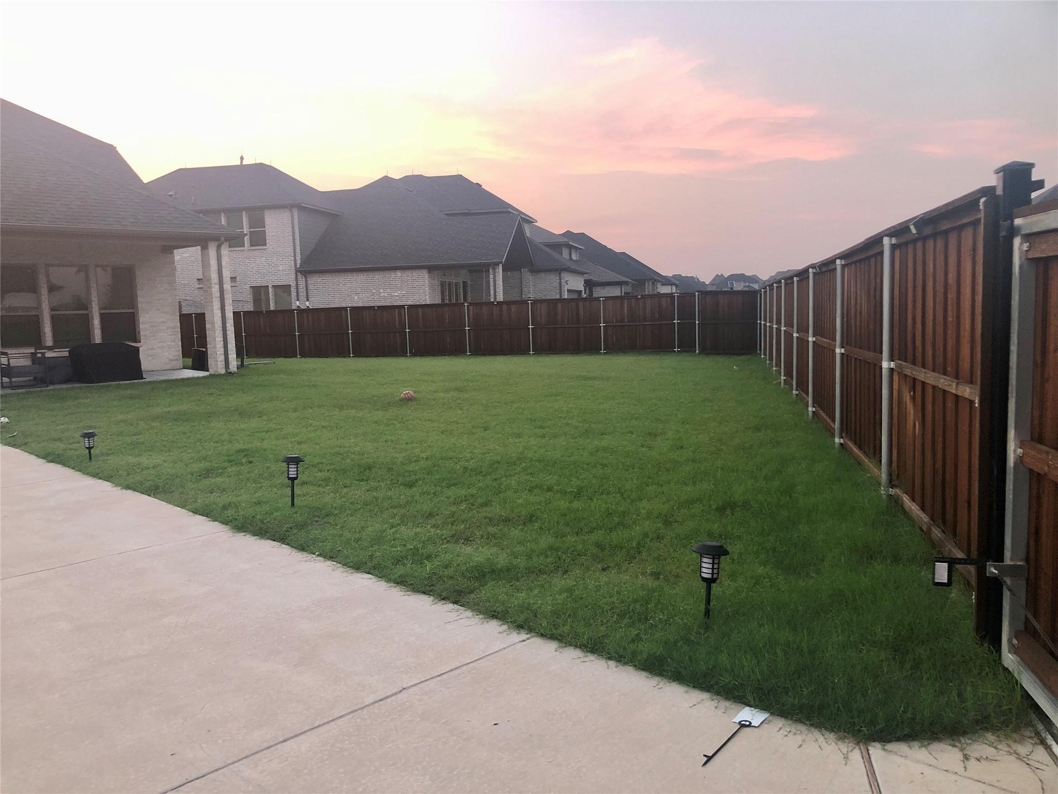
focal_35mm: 28
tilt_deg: -6.0
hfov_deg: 63.4
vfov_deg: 49.7
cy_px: 397
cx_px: 529
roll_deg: +1.8
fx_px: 856
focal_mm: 3.99
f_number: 1.8
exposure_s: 1/24
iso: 40
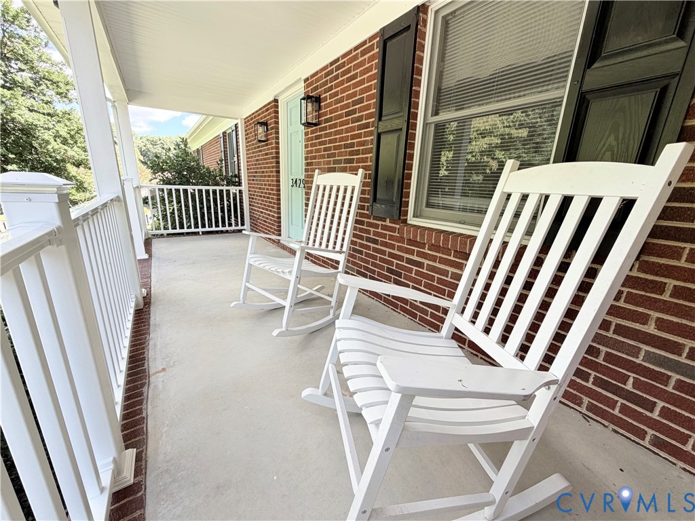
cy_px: 260
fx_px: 281
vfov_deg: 85.7
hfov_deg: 102.1
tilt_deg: -15.1
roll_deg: -0.2
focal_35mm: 14
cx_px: 348
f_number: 2.2
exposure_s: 1/151
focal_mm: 2.22
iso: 40
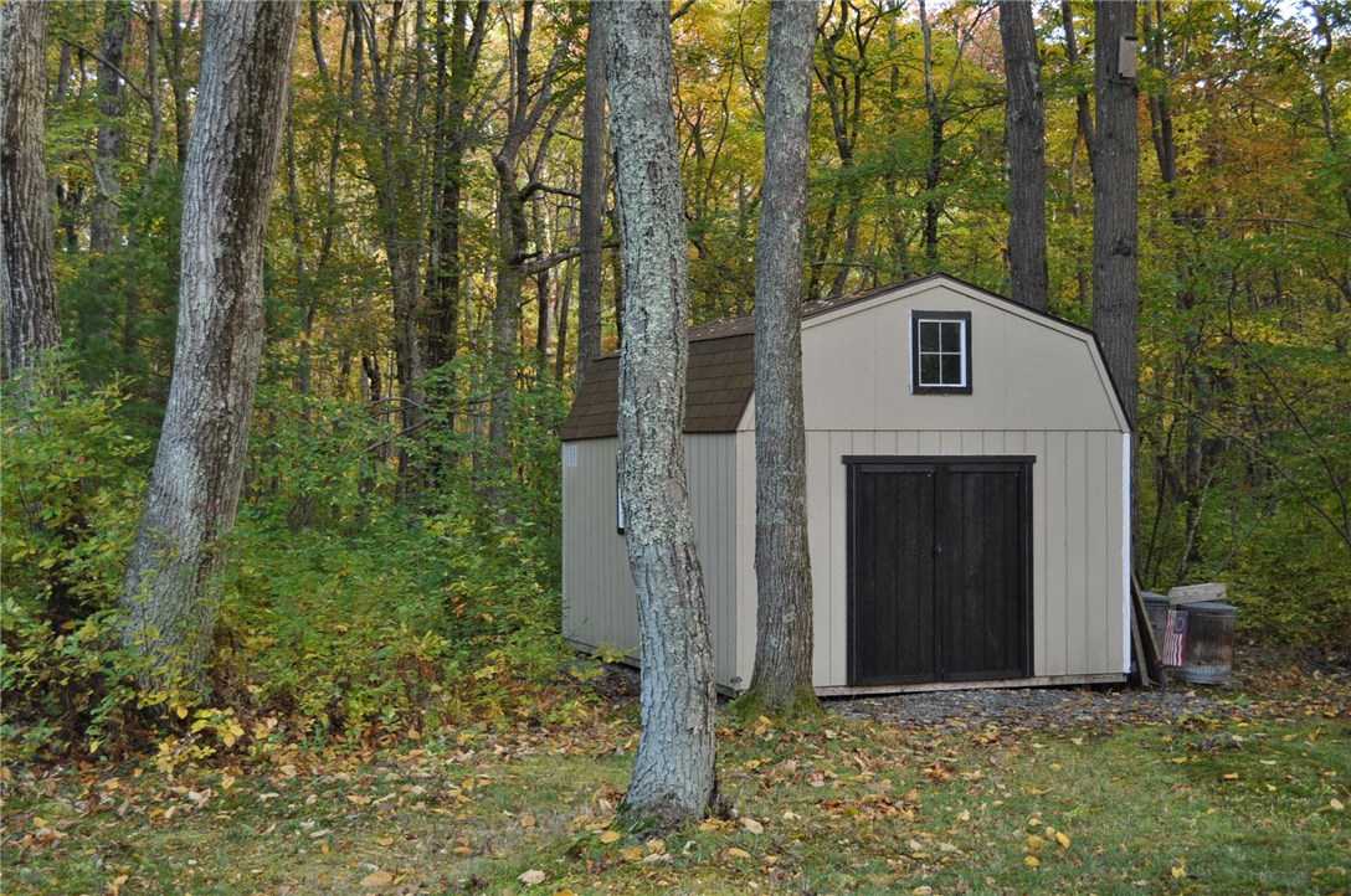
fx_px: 1799
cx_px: 676
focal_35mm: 48
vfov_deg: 28.0
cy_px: 448
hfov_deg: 41.2
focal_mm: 32
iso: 500
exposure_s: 1/60
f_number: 4.8
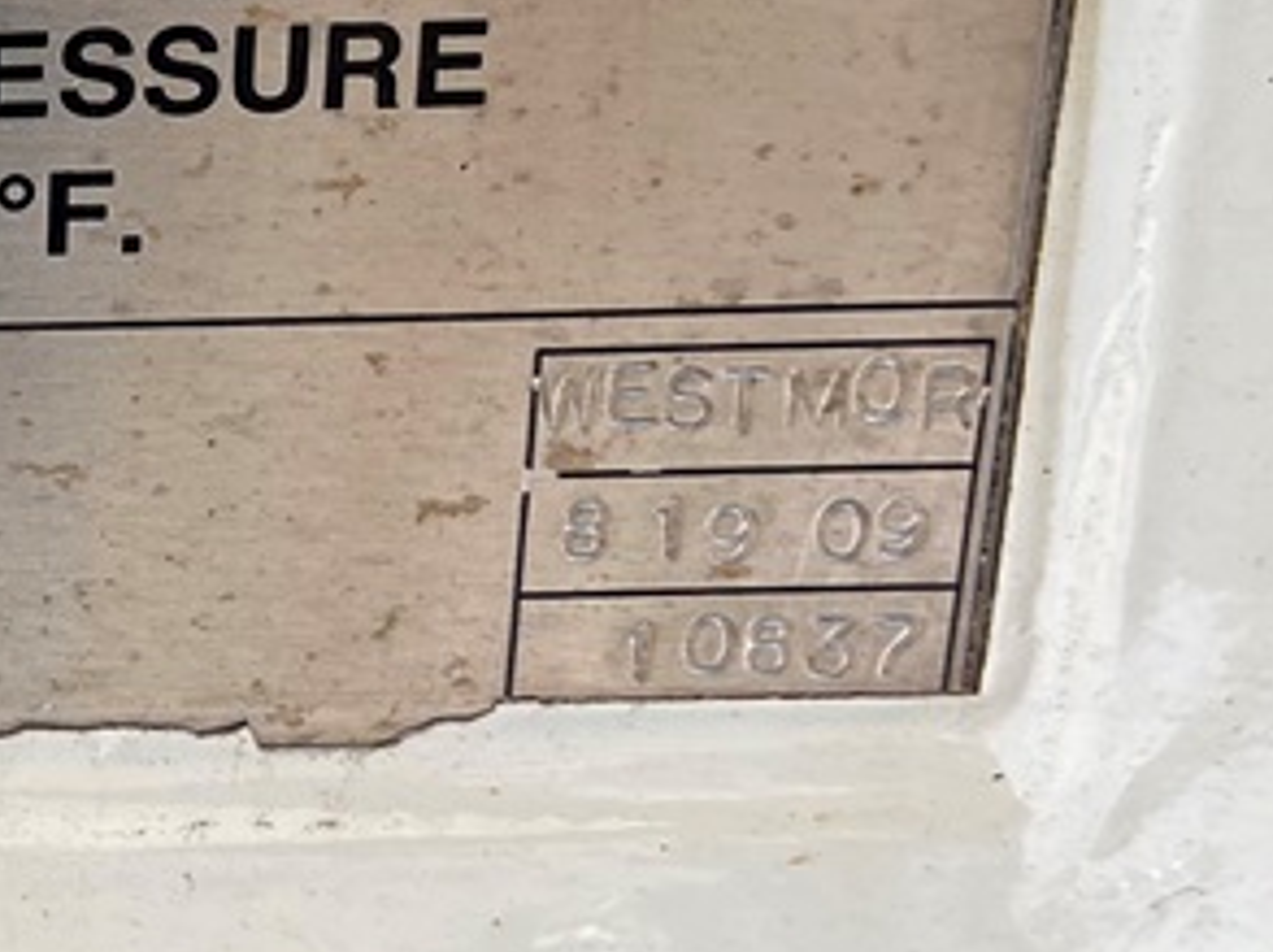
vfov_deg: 16.1
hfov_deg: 18.8
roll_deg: -0.1
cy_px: 243
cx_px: -673
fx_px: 3342
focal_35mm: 91
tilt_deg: +6.2
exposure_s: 1/2410
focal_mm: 5.1
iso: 50
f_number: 1.6
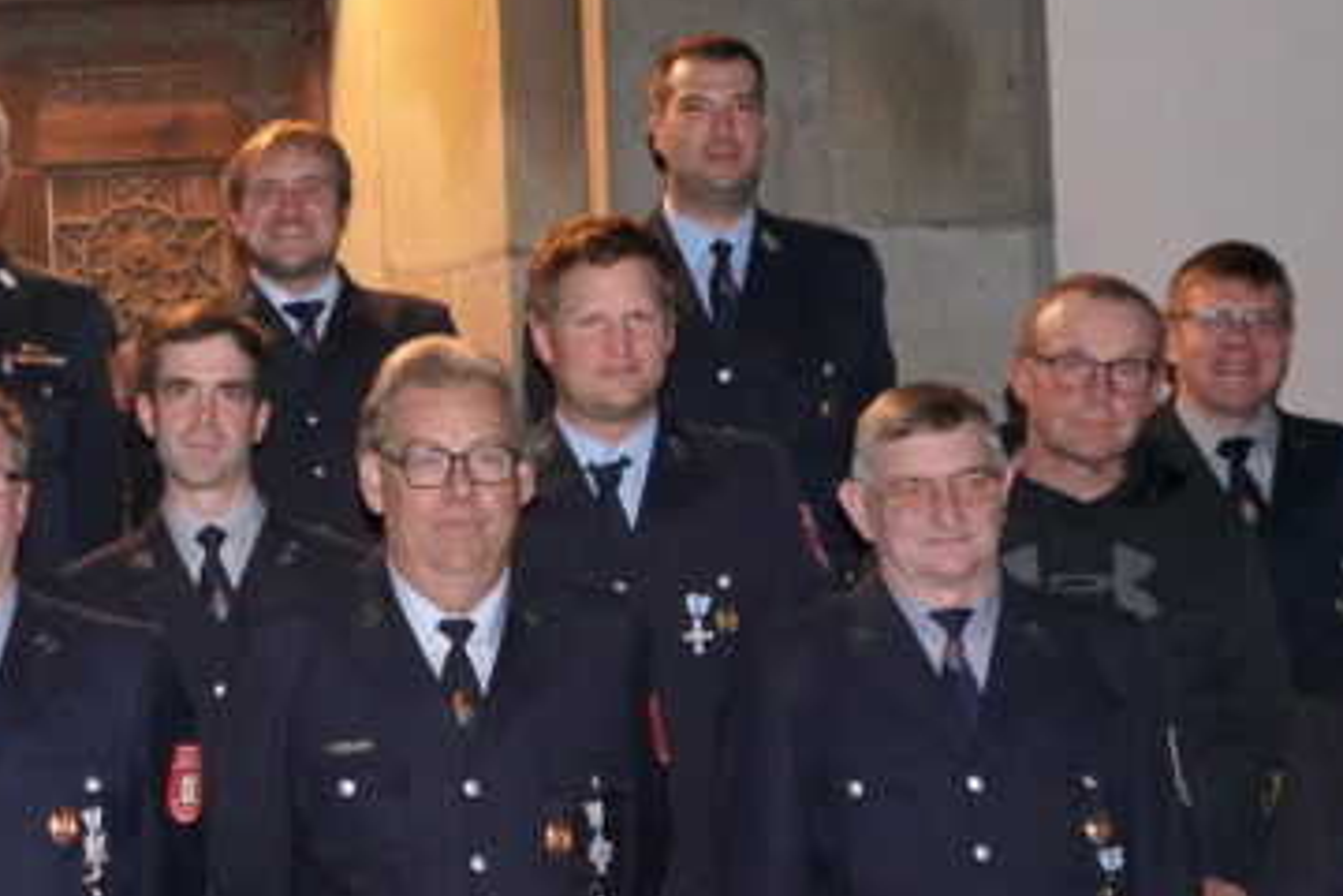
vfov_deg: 17.0
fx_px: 2984
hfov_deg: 24.2
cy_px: 567
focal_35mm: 80
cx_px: -7
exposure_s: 1/60
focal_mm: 24
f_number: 3.5
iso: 6400
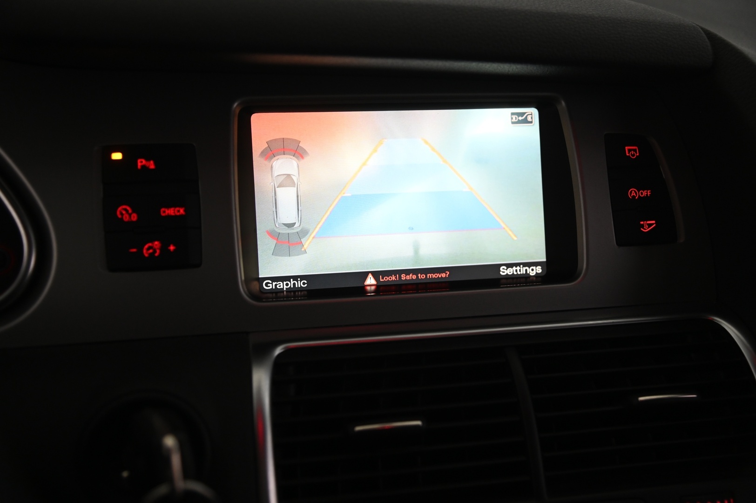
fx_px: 965
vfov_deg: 29.2
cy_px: 252
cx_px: 378
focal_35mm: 46
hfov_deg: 42.8
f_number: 4
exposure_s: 1/80
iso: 2000
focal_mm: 46
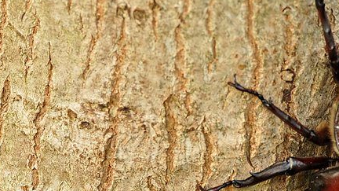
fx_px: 23407
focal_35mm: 2604
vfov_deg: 0.5
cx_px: 143
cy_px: 185
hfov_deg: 0.8
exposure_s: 1/50
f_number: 5.6
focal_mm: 700
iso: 400
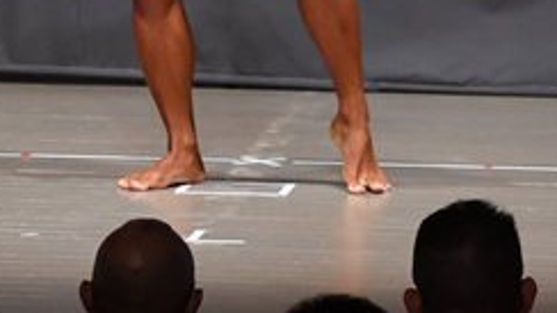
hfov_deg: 3.7
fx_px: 8533
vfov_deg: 2.1
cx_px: 175
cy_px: -247
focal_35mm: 578
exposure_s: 1/400
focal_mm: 116
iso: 6400
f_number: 5.6
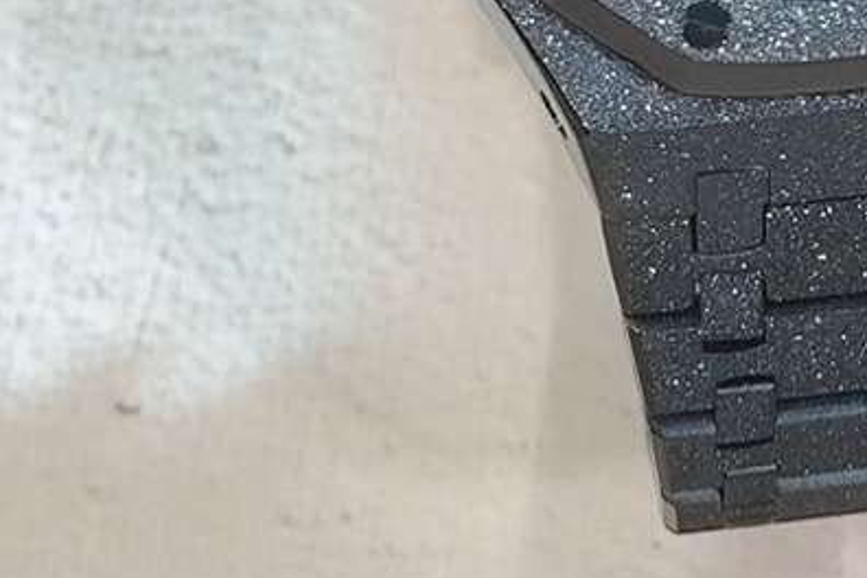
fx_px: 5057
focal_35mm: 210
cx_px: 753
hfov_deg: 9.8
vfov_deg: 6.4
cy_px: -322
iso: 54
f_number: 2.08
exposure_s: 1/50
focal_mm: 7.55
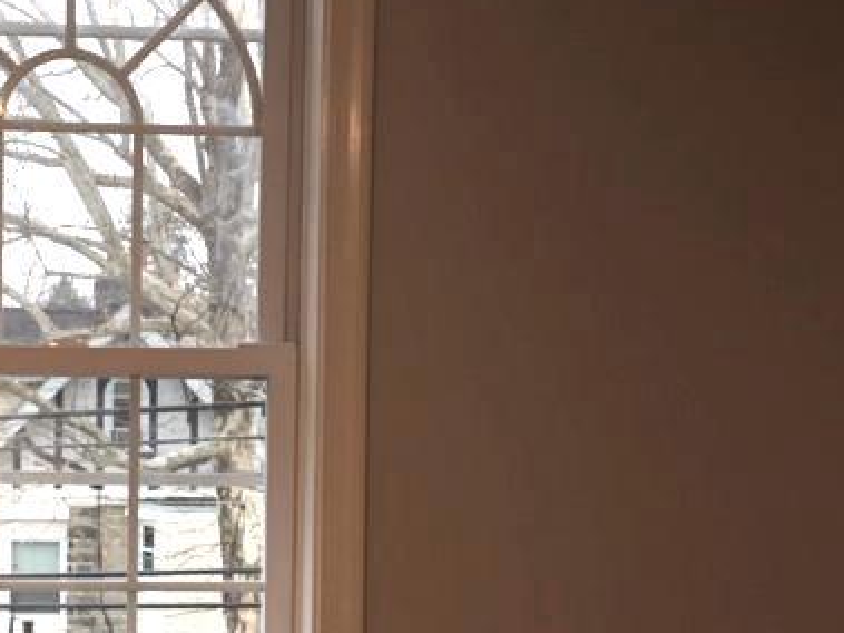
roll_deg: -1.9
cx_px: 178
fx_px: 1194
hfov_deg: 37.6
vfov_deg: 29.5
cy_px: 401
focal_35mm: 49
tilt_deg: -2.7
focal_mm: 4.15
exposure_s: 1/30
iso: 40
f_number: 2.2
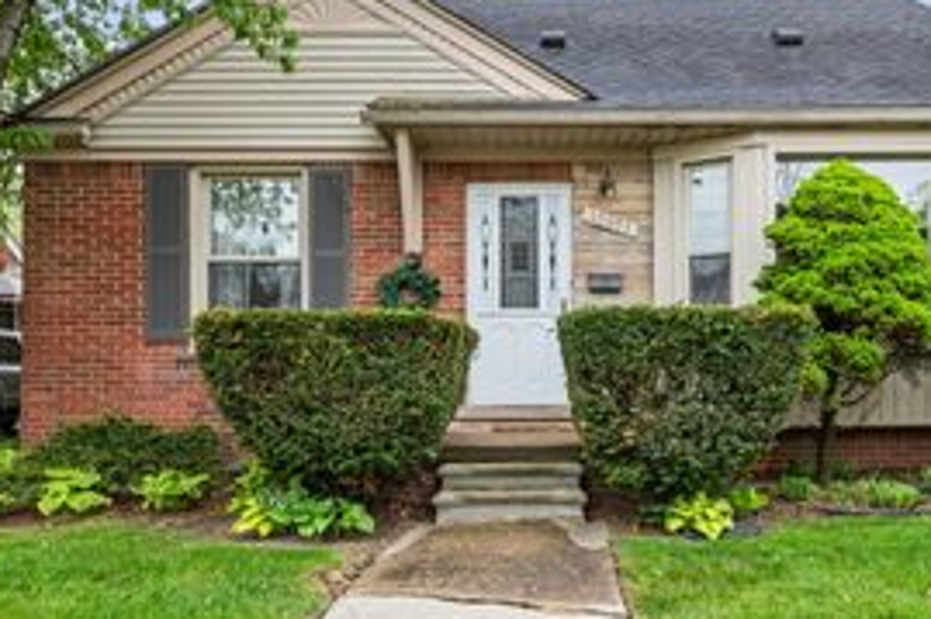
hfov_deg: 68.9
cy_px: 372
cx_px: 543
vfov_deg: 49.2
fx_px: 672
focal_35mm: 26
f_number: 10
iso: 400
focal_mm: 14
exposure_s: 1/50
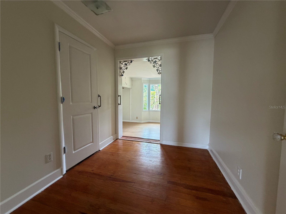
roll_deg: +0.4
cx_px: 143
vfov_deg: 85.7
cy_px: 107
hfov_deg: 102.1
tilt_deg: -3.4
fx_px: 116
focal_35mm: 14
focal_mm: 2.22
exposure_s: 1/83
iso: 320
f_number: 2.2
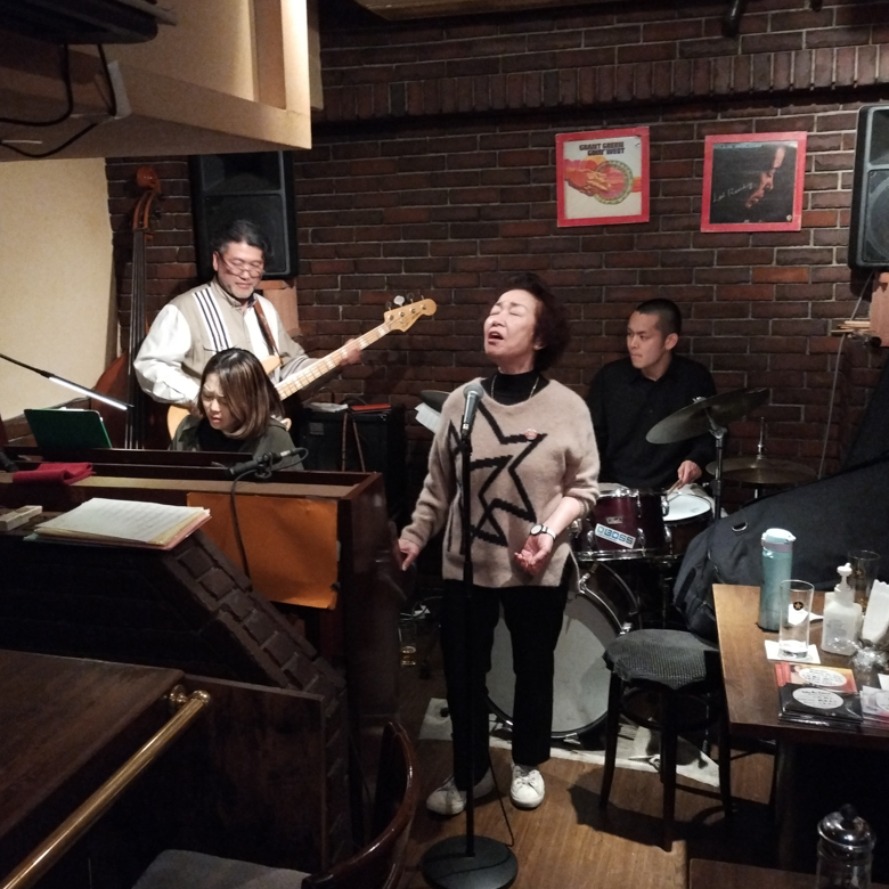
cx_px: 408
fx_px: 988
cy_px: 439
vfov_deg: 48.4
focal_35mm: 34
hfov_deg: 48.4
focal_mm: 4.71
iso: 800
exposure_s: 1/30
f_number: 1.7
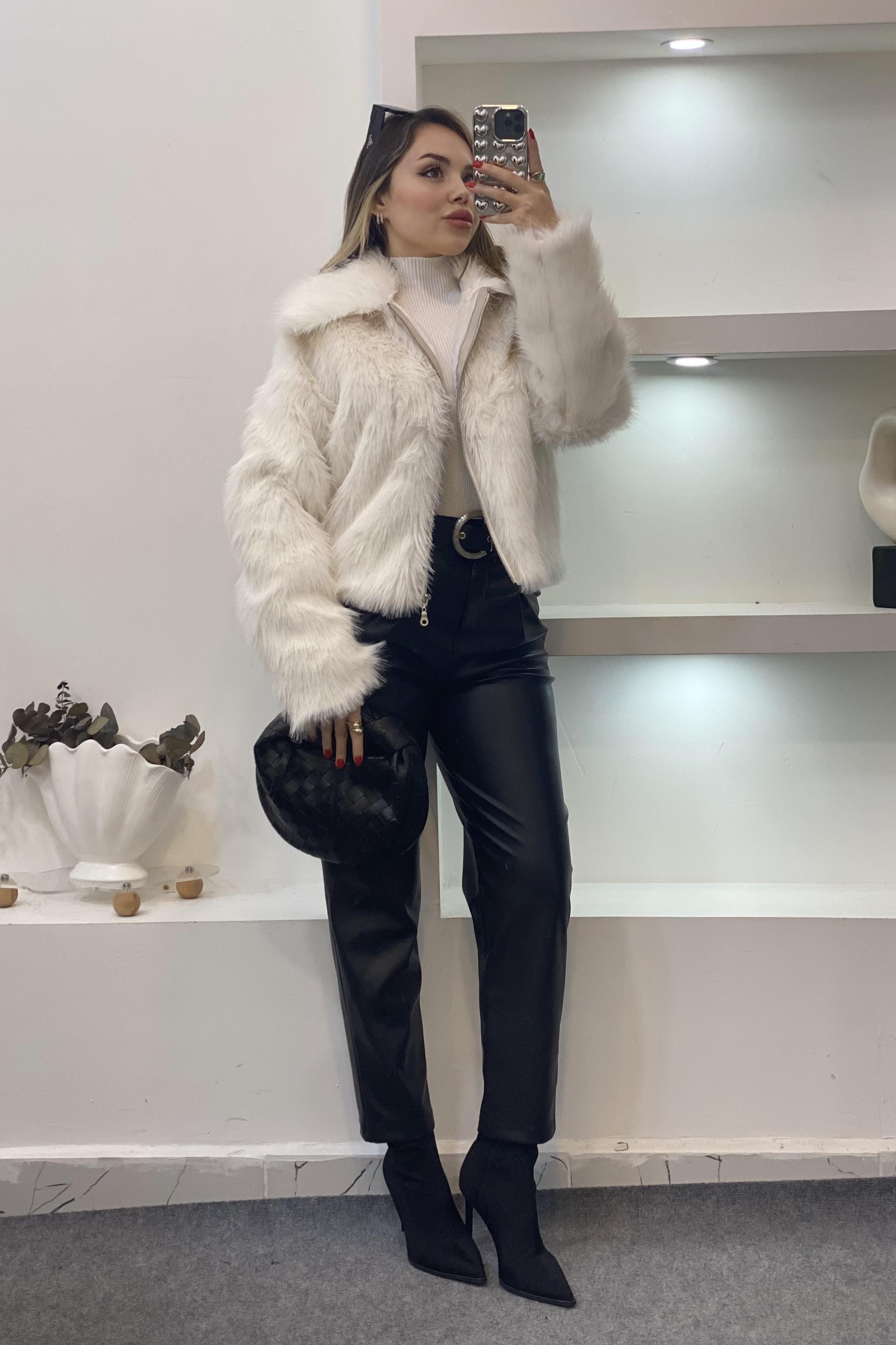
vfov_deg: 36.2
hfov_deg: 24.6
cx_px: 426
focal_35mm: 55
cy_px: 665
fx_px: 2053
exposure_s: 1/100
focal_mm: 6
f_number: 2
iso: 64
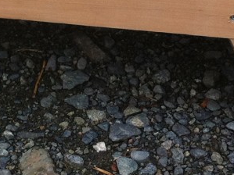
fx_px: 1142
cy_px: -59
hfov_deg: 11.7
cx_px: 55
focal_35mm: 169
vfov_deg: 8.6
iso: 80
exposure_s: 1/207
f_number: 2.8
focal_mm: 3.85
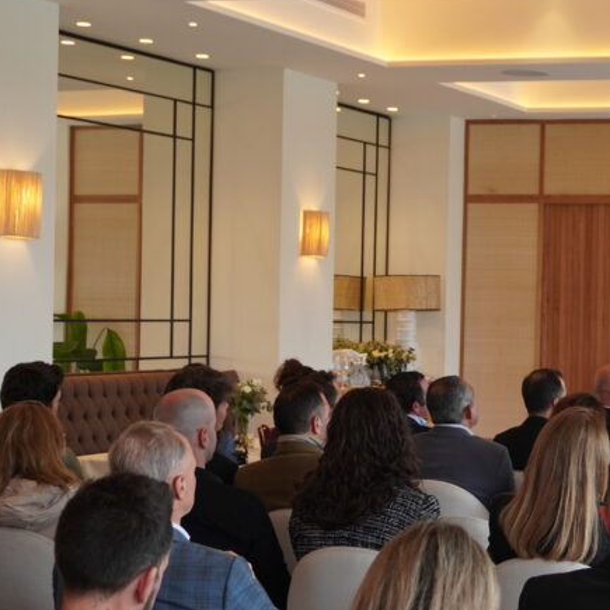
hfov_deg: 18.9
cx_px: 574
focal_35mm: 90
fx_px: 1794
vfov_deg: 19.3
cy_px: 347
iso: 500
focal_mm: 30
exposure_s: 1/160
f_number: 5
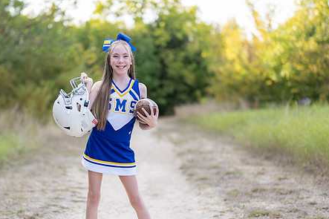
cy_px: 135
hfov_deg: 28.4
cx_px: 128
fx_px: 649
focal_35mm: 71
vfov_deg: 19.1
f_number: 1.2
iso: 100
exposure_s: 1/1000
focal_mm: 50
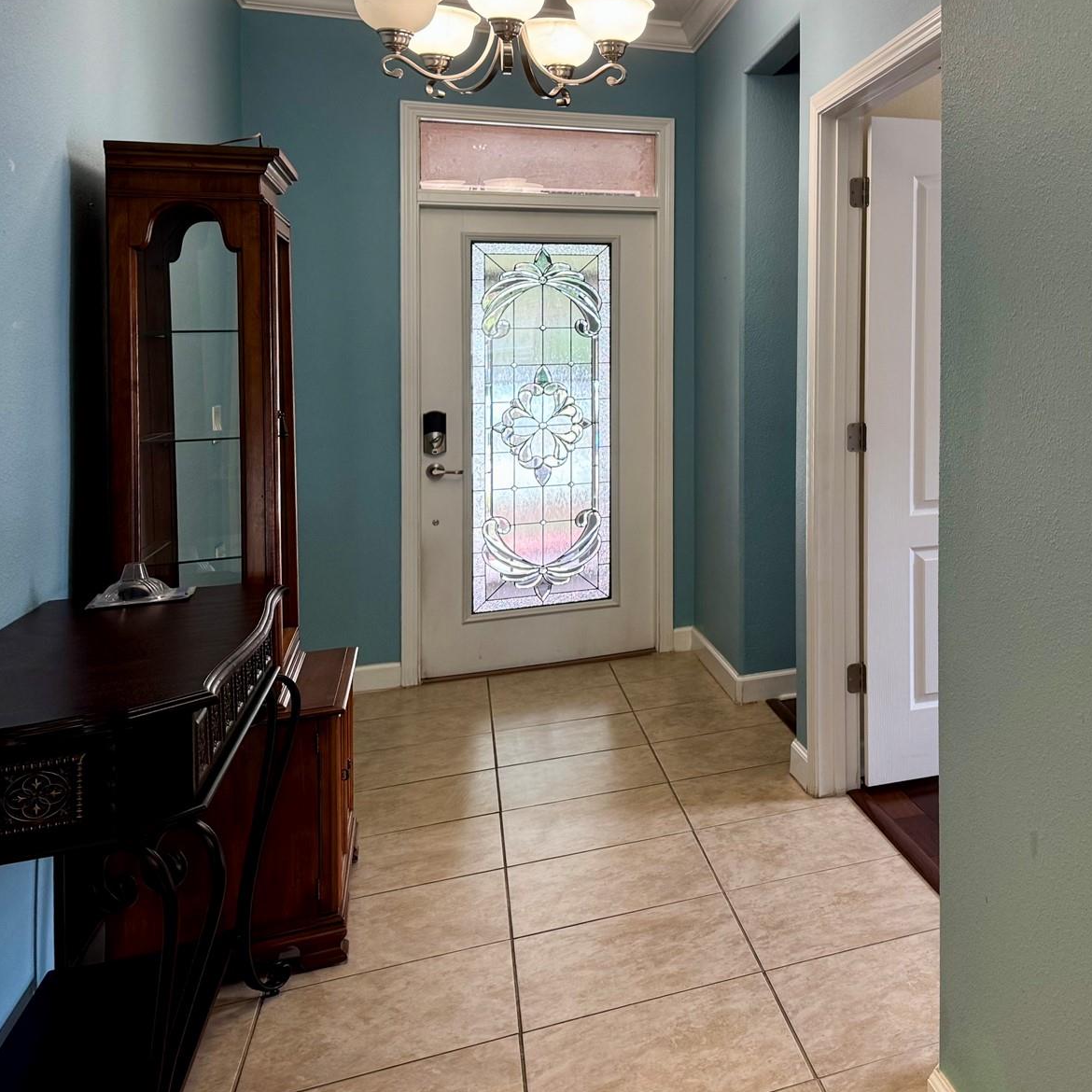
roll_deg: +0.0
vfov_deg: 55.6
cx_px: 551
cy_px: 549
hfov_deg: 55.6
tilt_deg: -8.2
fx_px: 1035
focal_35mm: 29
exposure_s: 1/60
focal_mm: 6.76
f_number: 1.78
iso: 125
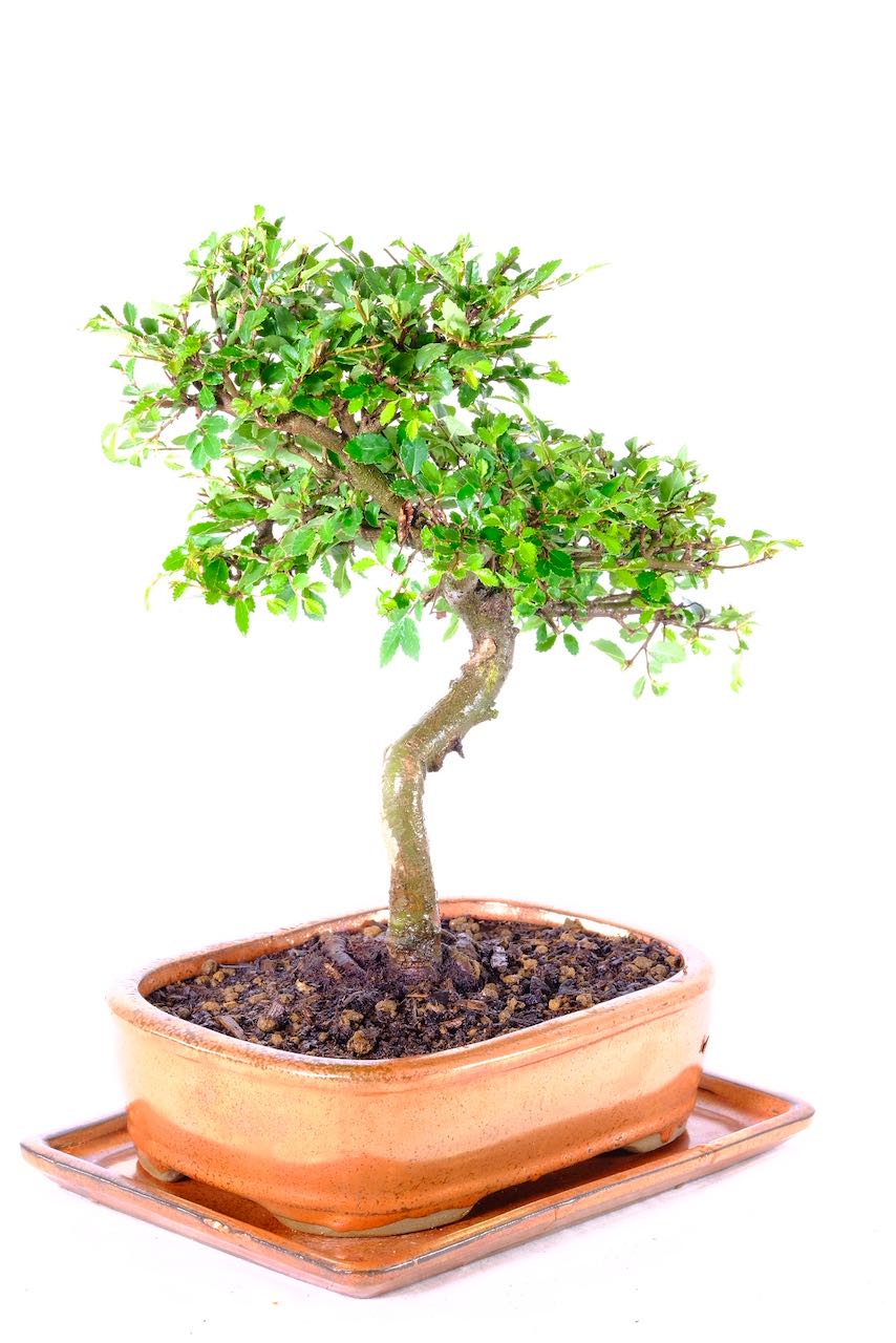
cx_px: 448
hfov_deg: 13.6
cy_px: 672
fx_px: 3768
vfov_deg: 20.2
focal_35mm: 101
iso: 500
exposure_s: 1/8
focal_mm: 67.1
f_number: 11
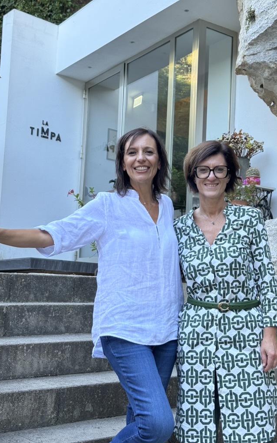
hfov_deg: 25.3
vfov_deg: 39.6
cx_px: 149
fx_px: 617
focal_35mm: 51
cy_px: 222
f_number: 1.78
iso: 50
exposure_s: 1/152
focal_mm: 6.76
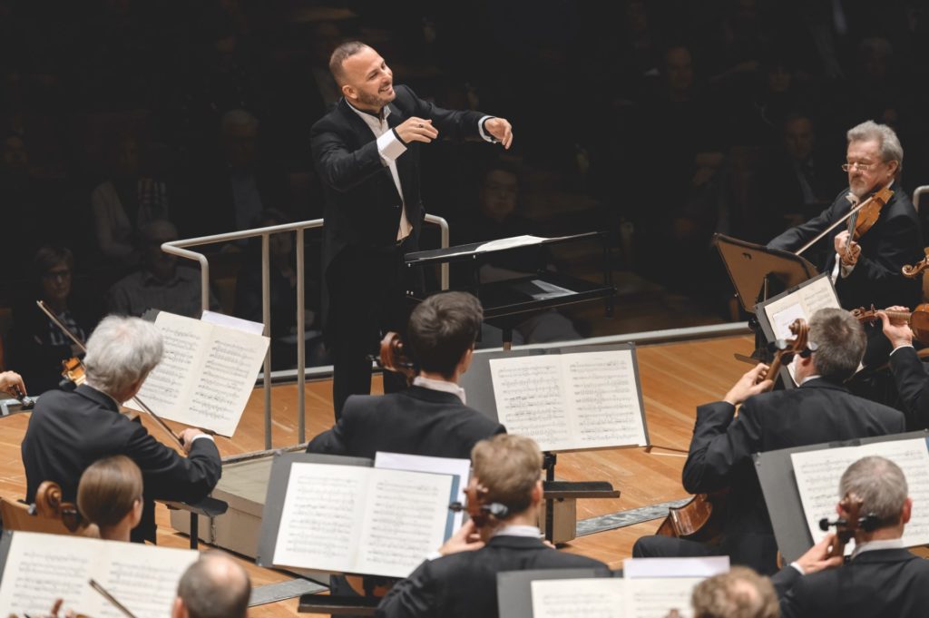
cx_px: 464
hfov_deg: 12.5
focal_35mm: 165
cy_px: 309
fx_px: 4254
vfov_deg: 8.3
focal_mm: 165
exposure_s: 1/500
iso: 3200
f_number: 4
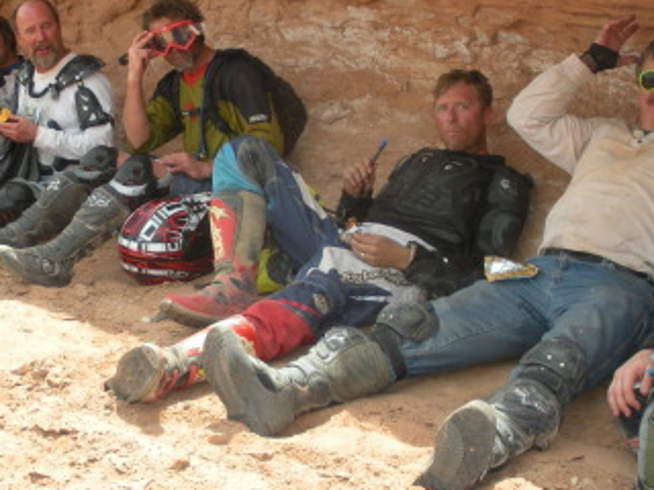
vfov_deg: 20.4
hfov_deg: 27.0
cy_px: 190
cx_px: 290
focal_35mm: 72
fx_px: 1360
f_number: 3.5
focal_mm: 6.3
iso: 88
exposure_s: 1/435
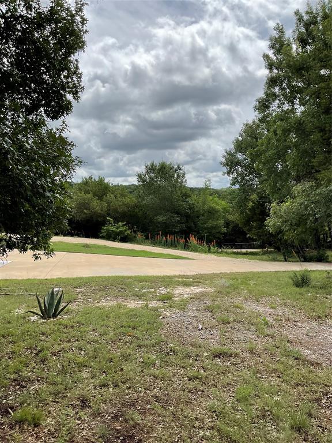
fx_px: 371
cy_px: 222
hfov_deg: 48.2
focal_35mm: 29
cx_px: 166
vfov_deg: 61.7
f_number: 1.8
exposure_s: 1/2538
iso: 16
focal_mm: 3
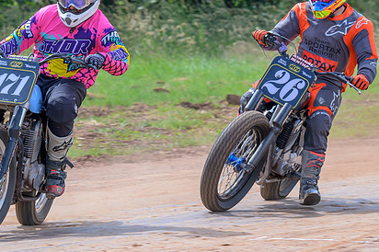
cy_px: 67
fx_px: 4302
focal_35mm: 409
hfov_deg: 5.0
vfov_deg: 3.4
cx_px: 109
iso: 125
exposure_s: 1/500
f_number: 5
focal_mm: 135
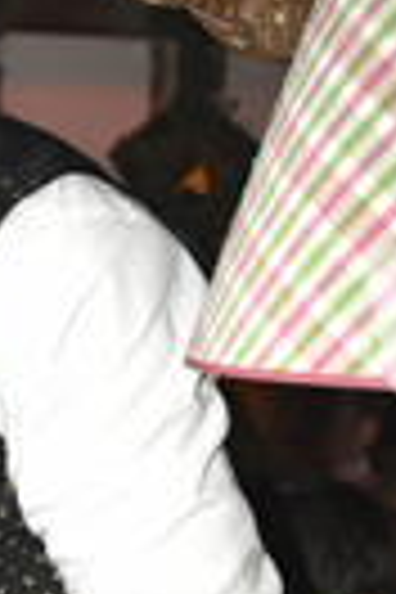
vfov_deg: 10.7
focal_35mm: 191
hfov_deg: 7.1
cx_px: -171
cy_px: 518
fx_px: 3151
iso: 1600
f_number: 6.3
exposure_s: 1/125
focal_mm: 42
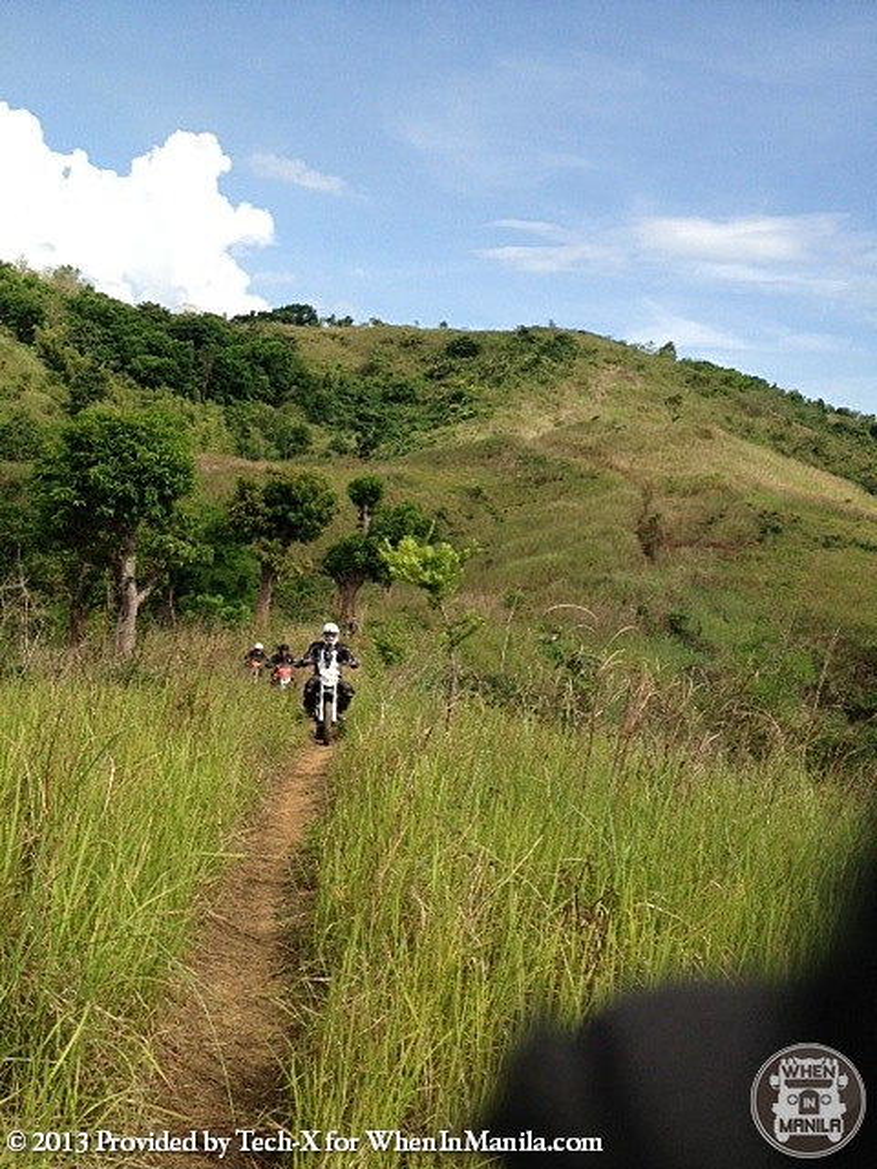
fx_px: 1182
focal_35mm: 35
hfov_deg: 40.7
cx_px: 438
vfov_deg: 52.6
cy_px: 584
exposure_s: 1/1534
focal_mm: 4.28
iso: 50
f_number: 2.4
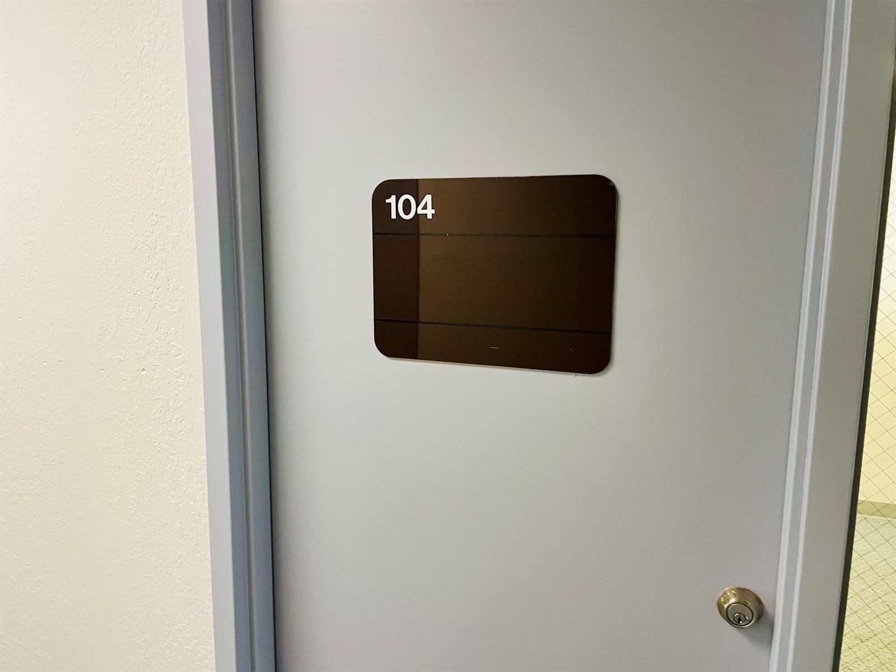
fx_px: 673
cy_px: 336
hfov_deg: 67.3
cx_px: 448
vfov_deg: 53.1
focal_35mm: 26
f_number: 1.6
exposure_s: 1/60
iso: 160
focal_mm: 4.2
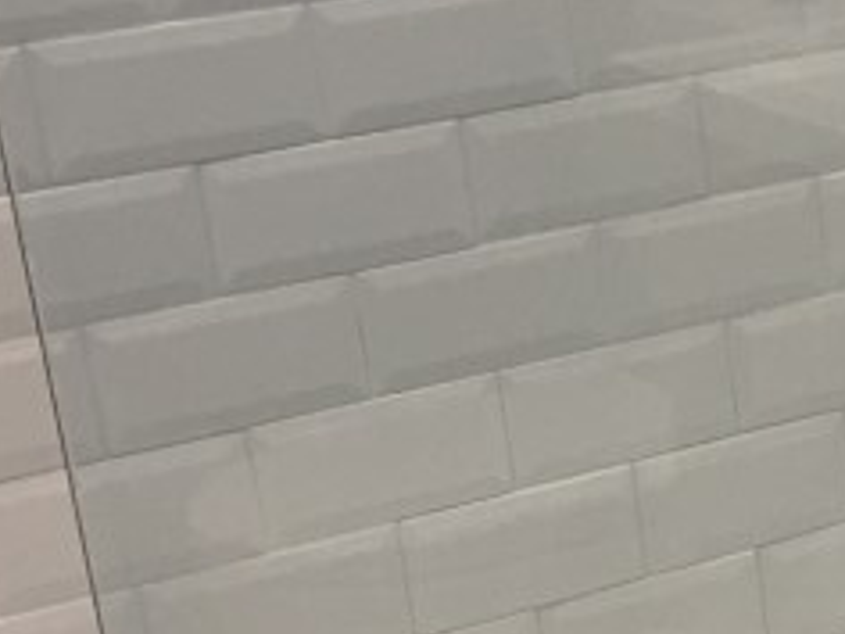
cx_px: 1289
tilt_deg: -21.4
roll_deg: +2.3
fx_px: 3076
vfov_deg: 11.6
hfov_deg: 14.5
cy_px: 727
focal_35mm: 126
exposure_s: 1/33
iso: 50
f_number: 2.2
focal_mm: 4.15
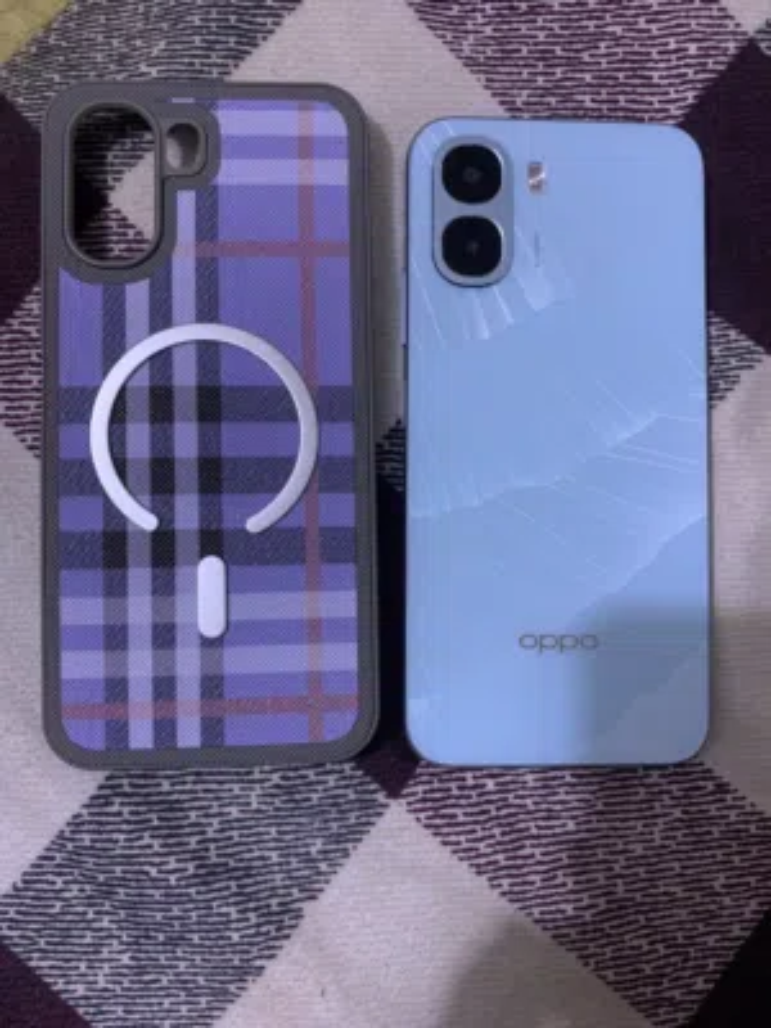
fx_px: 772
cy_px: 514
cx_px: 386
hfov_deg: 53.1
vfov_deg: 67.3
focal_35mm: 26
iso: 400
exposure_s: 1/52
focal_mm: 4.25
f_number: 1.8
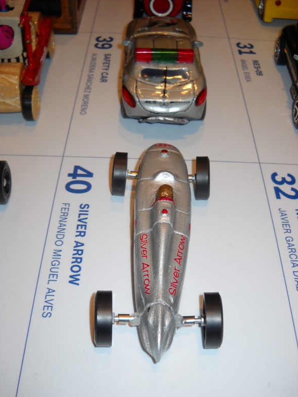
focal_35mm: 42
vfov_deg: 44.8
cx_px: 147
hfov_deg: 34.4
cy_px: 202
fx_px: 482
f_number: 5.5
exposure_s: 1/60
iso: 218
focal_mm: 6.72
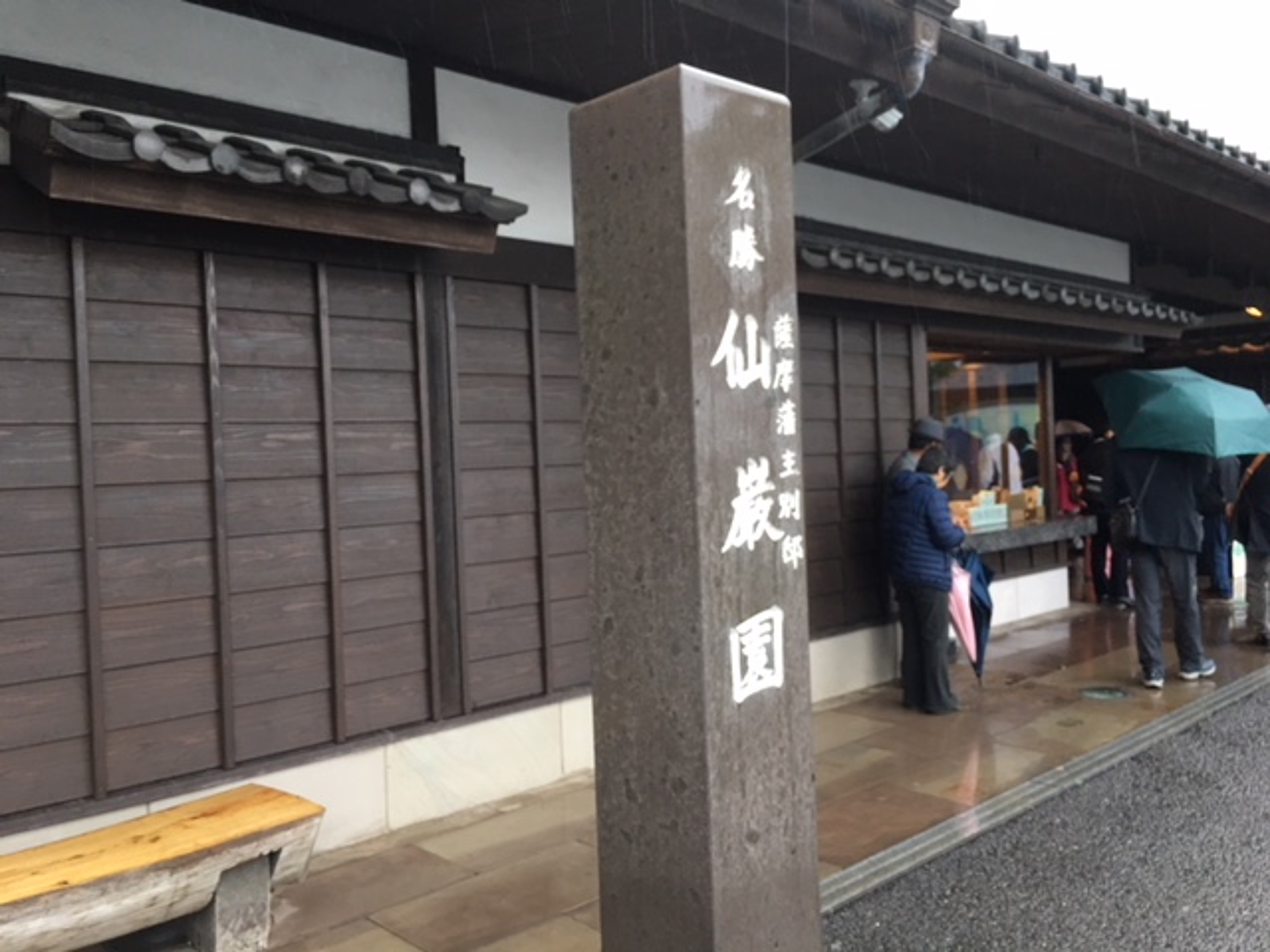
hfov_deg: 61.7
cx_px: 635
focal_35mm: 29
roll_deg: +0.8
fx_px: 1064
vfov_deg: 48.2
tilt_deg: -0.1
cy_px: 476
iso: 40
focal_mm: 4.15
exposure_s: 1/15
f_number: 2.2
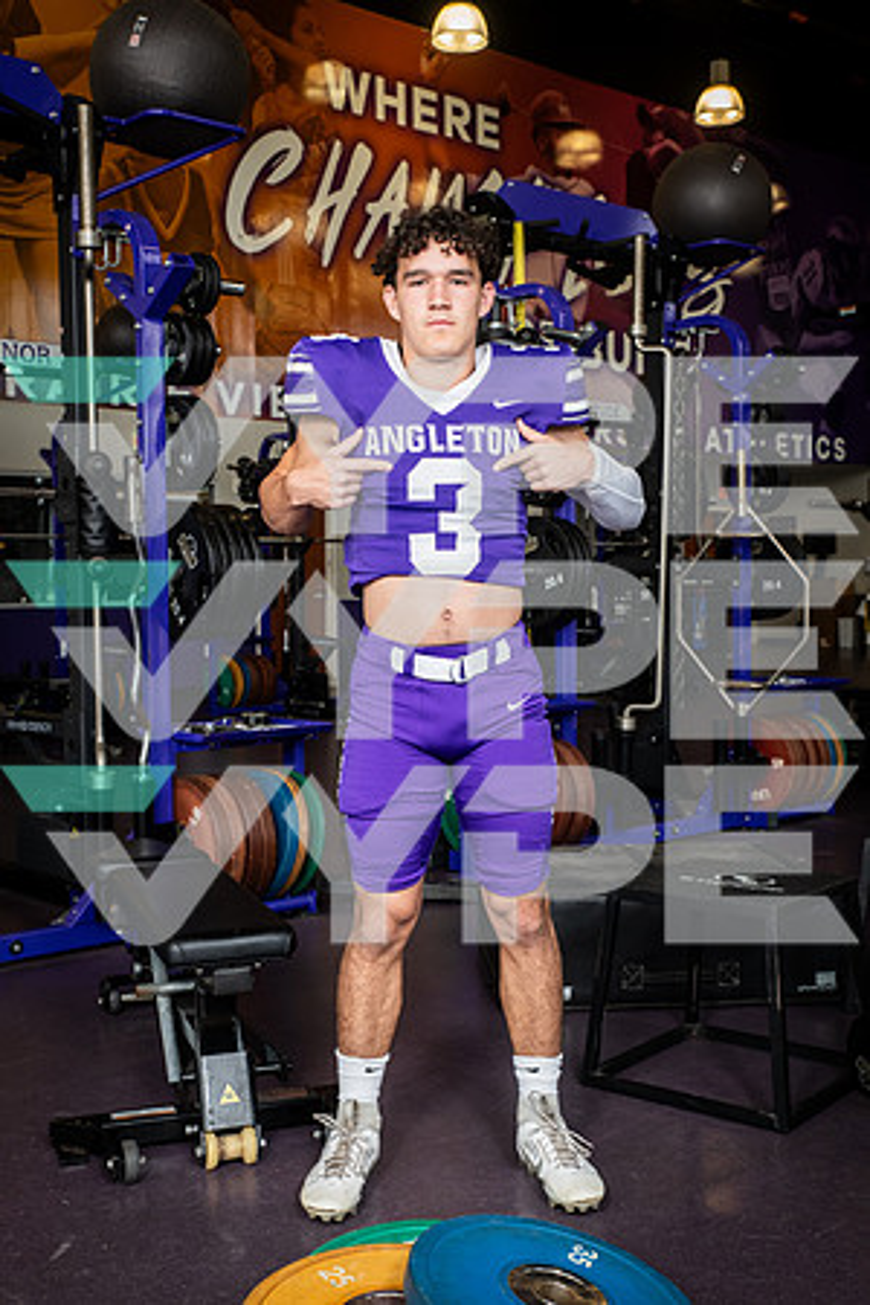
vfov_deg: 46.4
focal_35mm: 42
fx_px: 1522
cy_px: 652
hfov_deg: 31.9
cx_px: 435
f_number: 7.1
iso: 800
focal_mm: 42
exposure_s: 1/250
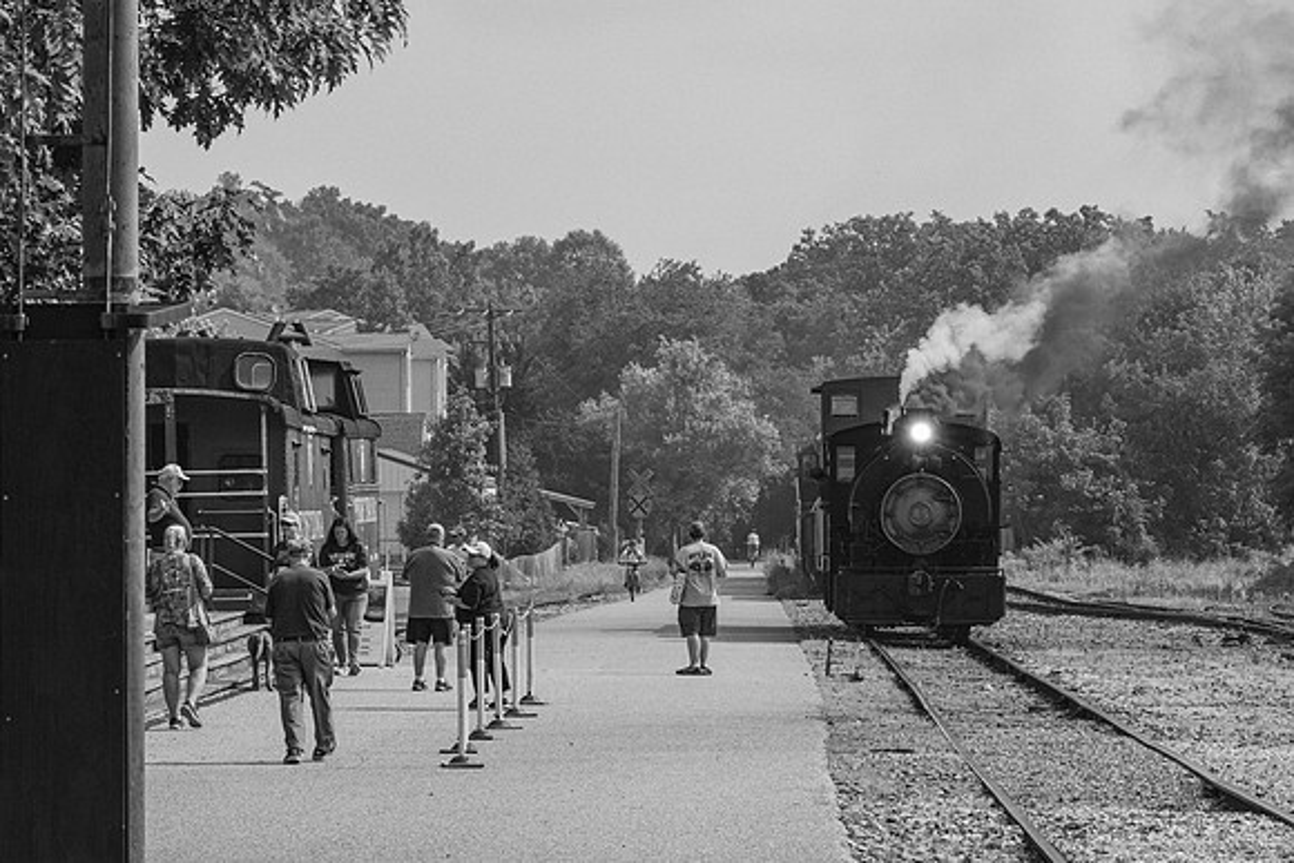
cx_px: 905
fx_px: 6570
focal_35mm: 183
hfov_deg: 11.2
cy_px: 454
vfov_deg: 7.5
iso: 200
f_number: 11
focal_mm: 120
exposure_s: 1/400
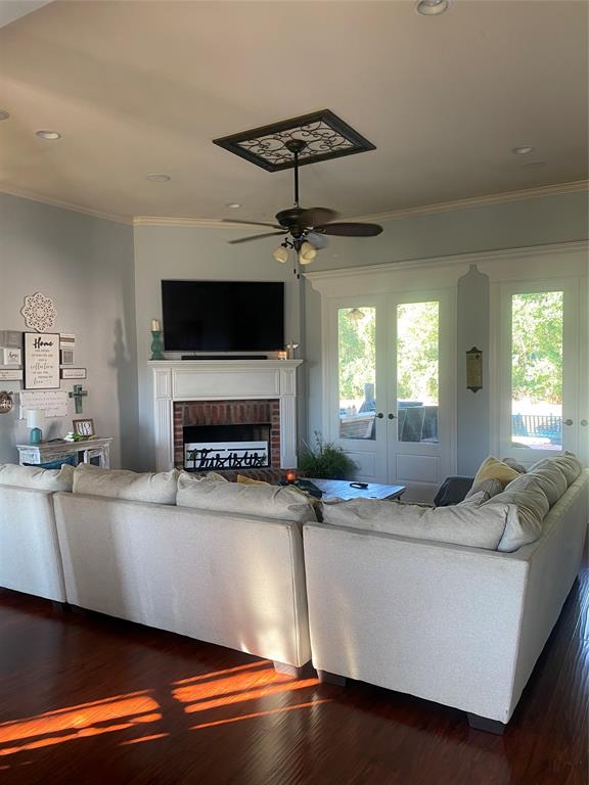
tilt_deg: -2.0
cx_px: 294
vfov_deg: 67.3
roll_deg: +0.0
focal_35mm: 26
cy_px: 392
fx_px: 590
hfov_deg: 53.1
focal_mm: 4.25
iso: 80
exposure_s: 1/60
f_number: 1.8
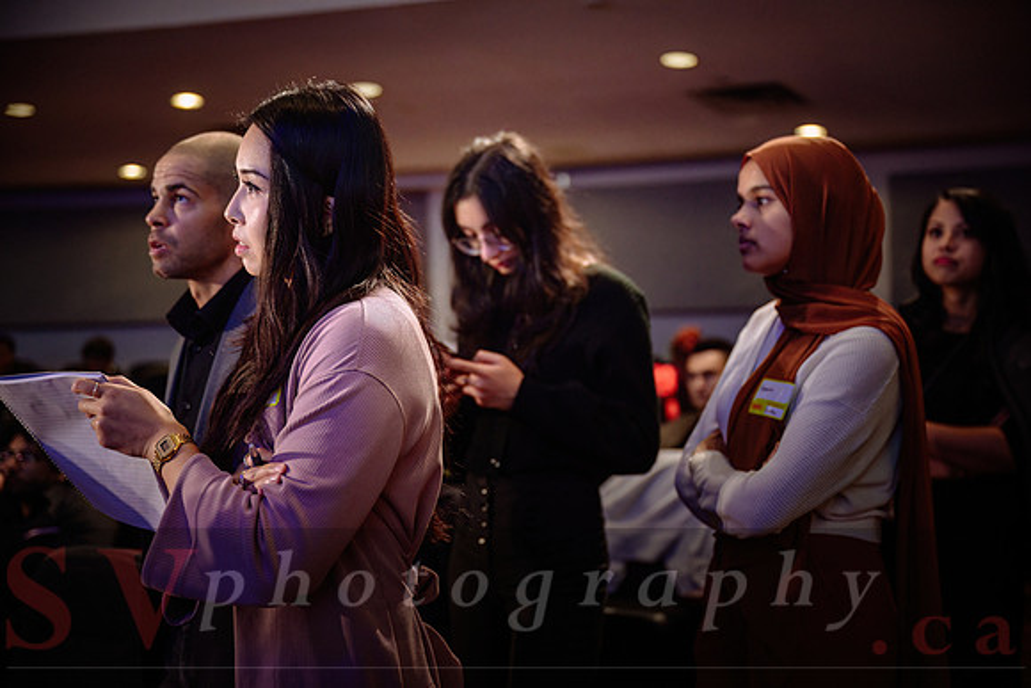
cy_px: 344
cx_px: 516
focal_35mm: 53
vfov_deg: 25.5
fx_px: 1518
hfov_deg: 37.5
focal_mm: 53
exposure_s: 1/125
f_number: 2.8
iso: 1250
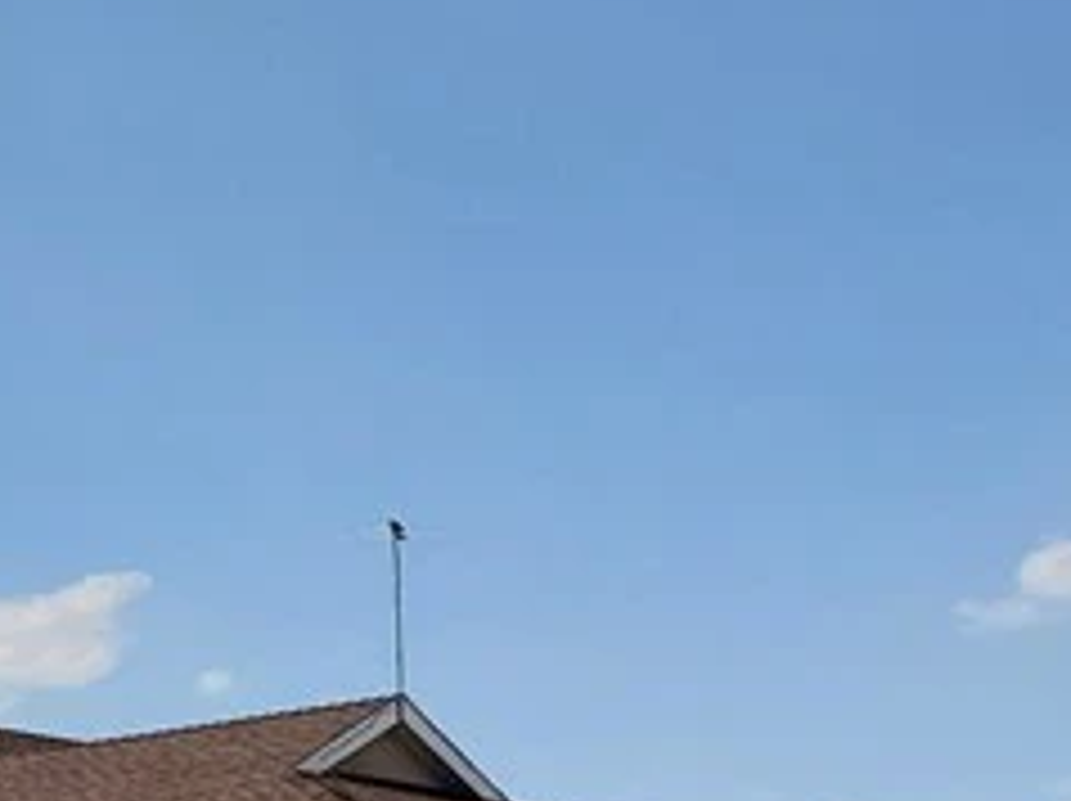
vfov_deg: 12.7
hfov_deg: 17.2
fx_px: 3462
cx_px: 14
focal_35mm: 112
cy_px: 1116
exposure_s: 1/2329
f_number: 2.4
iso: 50
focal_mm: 4.3
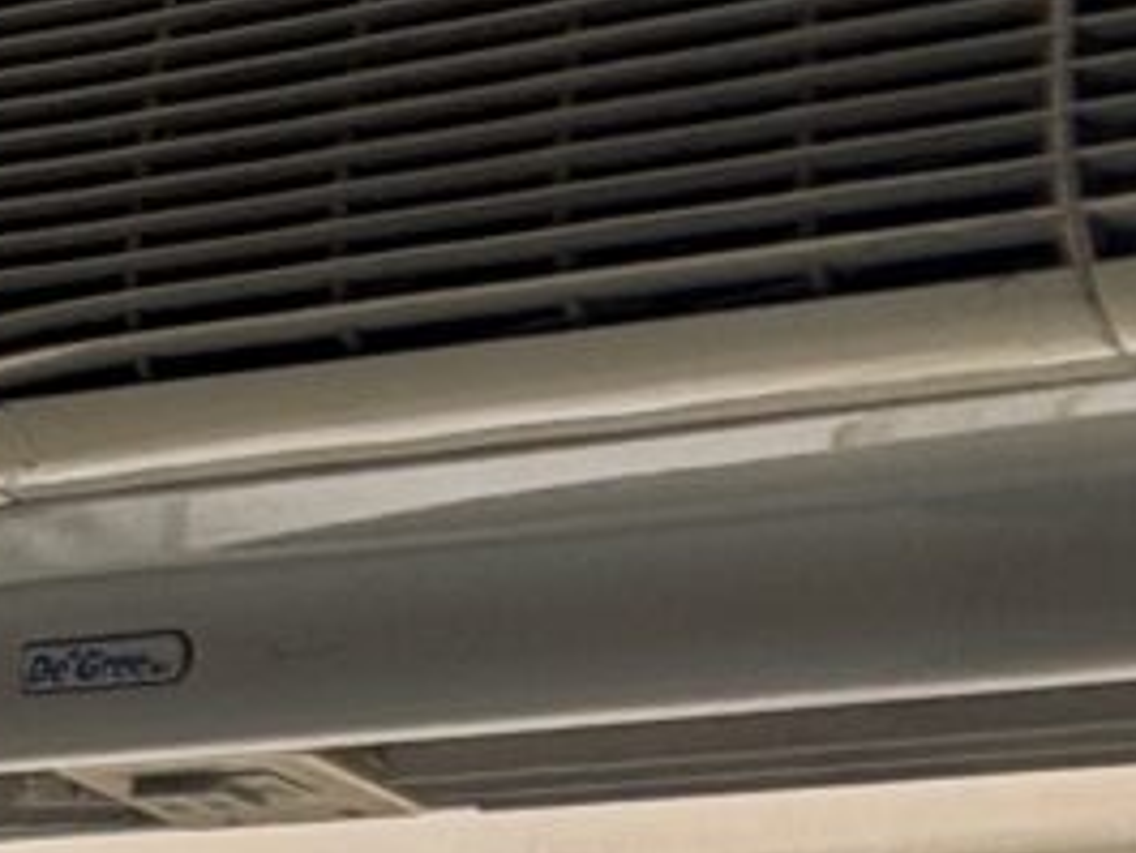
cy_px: 369
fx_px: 3119
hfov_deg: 20.6
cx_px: 776
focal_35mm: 95
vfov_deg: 15.6
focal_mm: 2.22
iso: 125
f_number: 2.2
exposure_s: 1/125
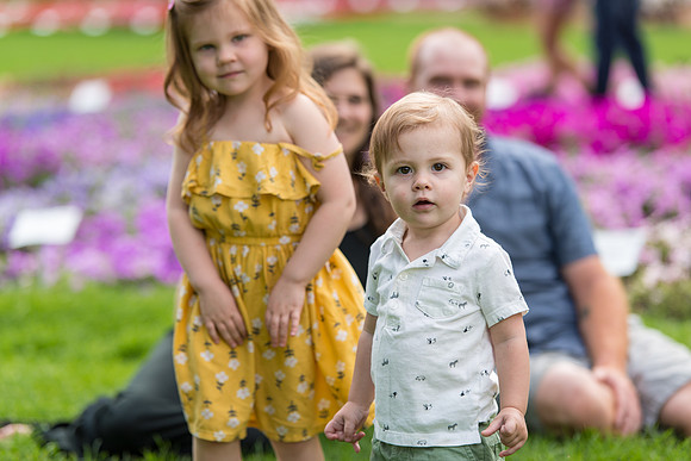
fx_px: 2592
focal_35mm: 135
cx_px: 346
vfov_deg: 10.2
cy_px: 230
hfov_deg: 15.2
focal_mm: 135
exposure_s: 1/250
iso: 100
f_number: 3.2
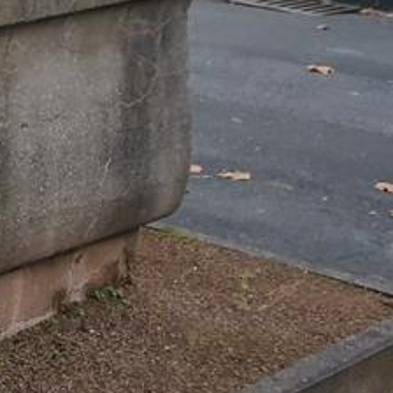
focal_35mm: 123
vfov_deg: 14.1
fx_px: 1580
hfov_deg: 11.4
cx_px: -586
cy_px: 112
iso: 80
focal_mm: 4.3
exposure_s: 1/60
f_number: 2.4
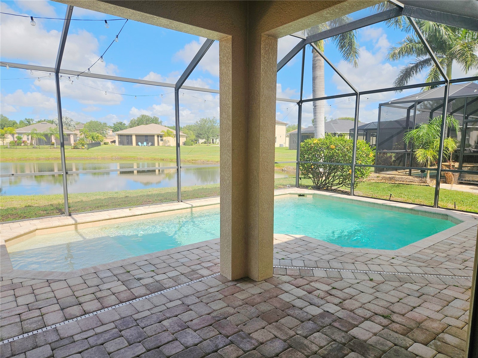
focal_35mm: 23
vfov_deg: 58.9
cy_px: 179
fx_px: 318
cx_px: 239
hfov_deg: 73.9
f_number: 1.8
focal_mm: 5.4
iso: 25
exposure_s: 1/907
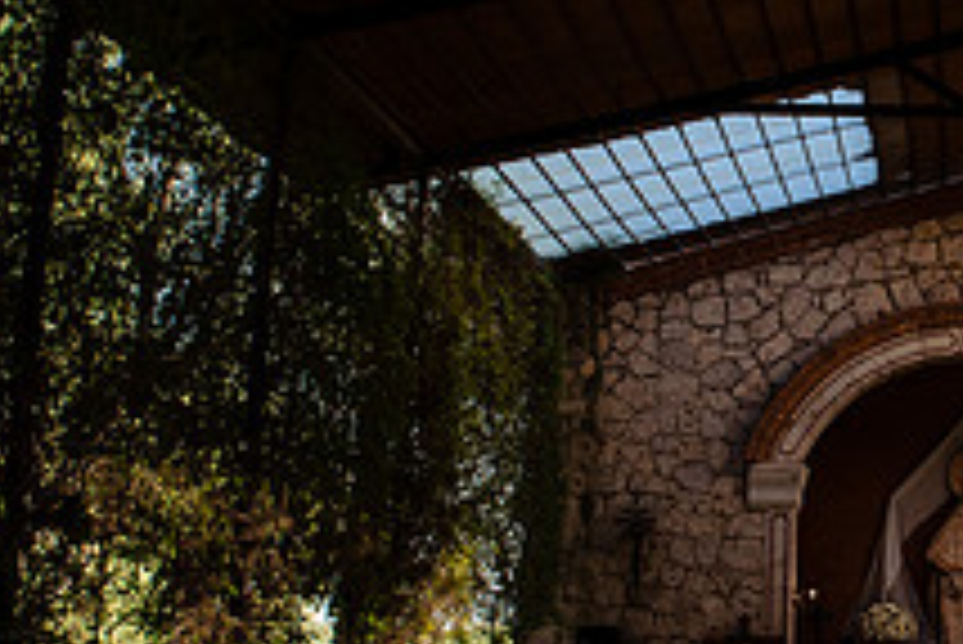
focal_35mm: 65
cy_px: 331
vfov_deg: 21.0
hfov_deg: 29.1
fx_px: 1740
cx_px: 950
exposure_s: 1/320
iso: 800
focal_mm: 24
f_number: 6.3
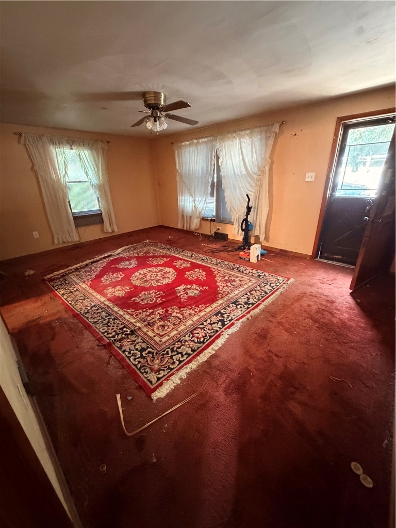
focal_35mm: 14
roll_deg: +0.9
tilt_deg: -22.4
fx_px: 214
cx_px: 198
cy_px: 264
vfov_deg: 102.1
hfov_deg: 85.7
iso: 1600
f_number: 2.2
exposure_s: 1/40
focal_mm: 2.22
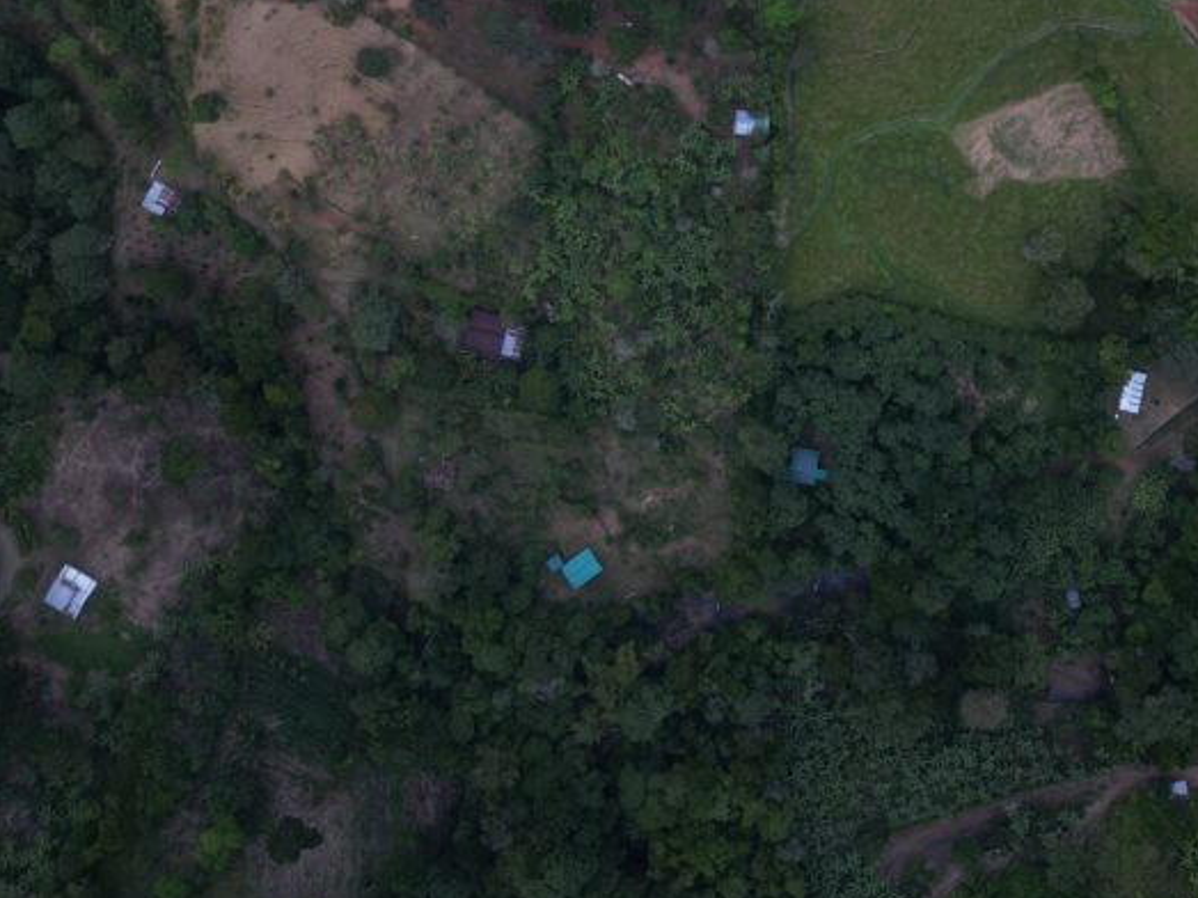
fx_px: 1626
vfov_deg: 29.3
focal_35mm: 47
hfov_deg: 39.9
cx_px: 804
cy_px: 48
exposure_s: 1/20
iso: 100
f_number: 1.7
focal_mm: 6.72
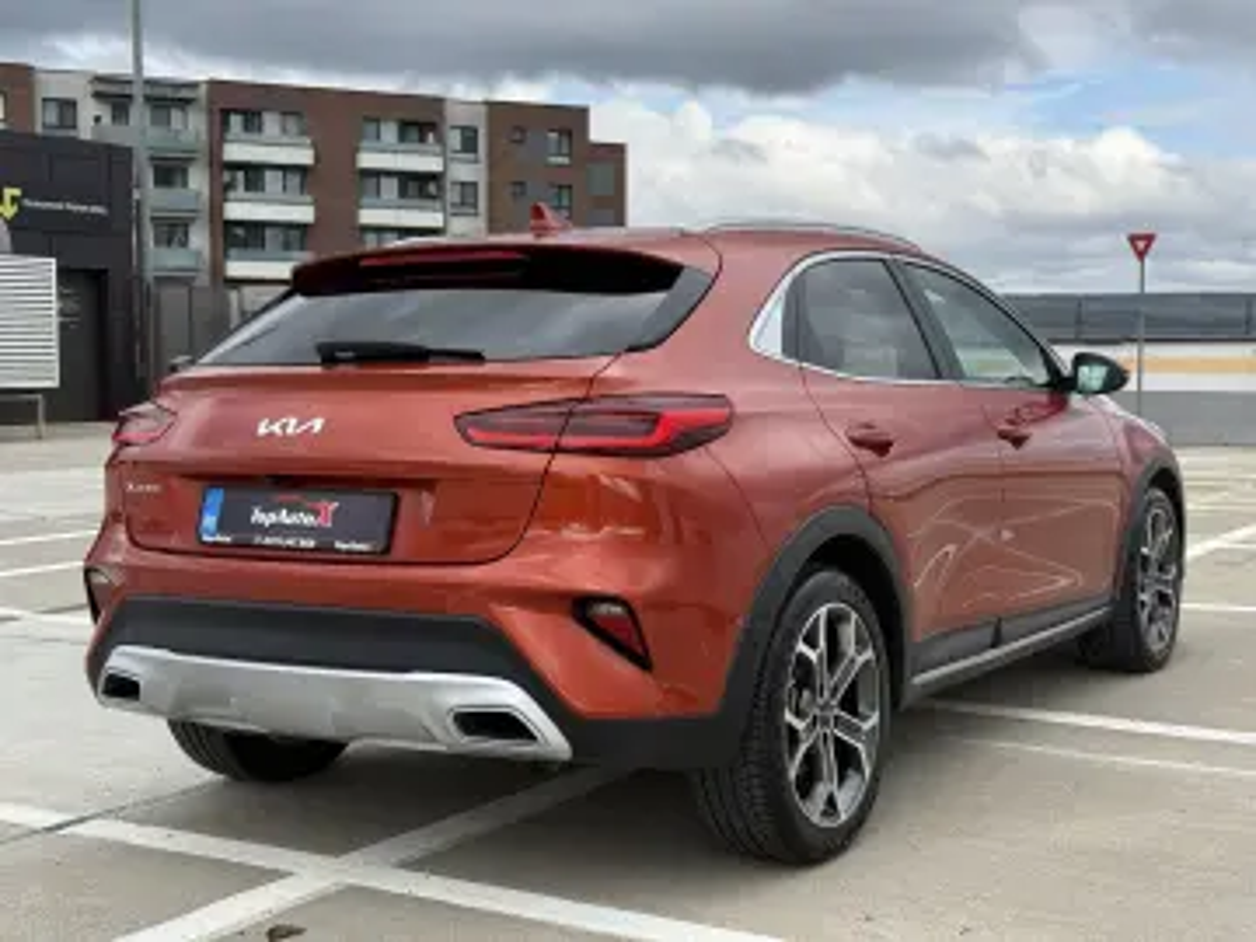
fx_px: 1742
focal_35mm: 48
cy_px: 471
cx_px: 628
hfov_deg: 39.7
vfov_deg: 30.3
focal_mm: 6.76
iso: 100
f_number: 1.78
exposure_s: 1/2494
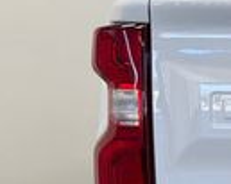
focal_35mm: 233
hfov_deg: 7.7
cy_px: 177
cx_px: 543
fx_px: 1592
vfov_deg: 6.6
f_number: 1.78
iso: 64
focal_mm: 6.76
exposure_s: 1/381
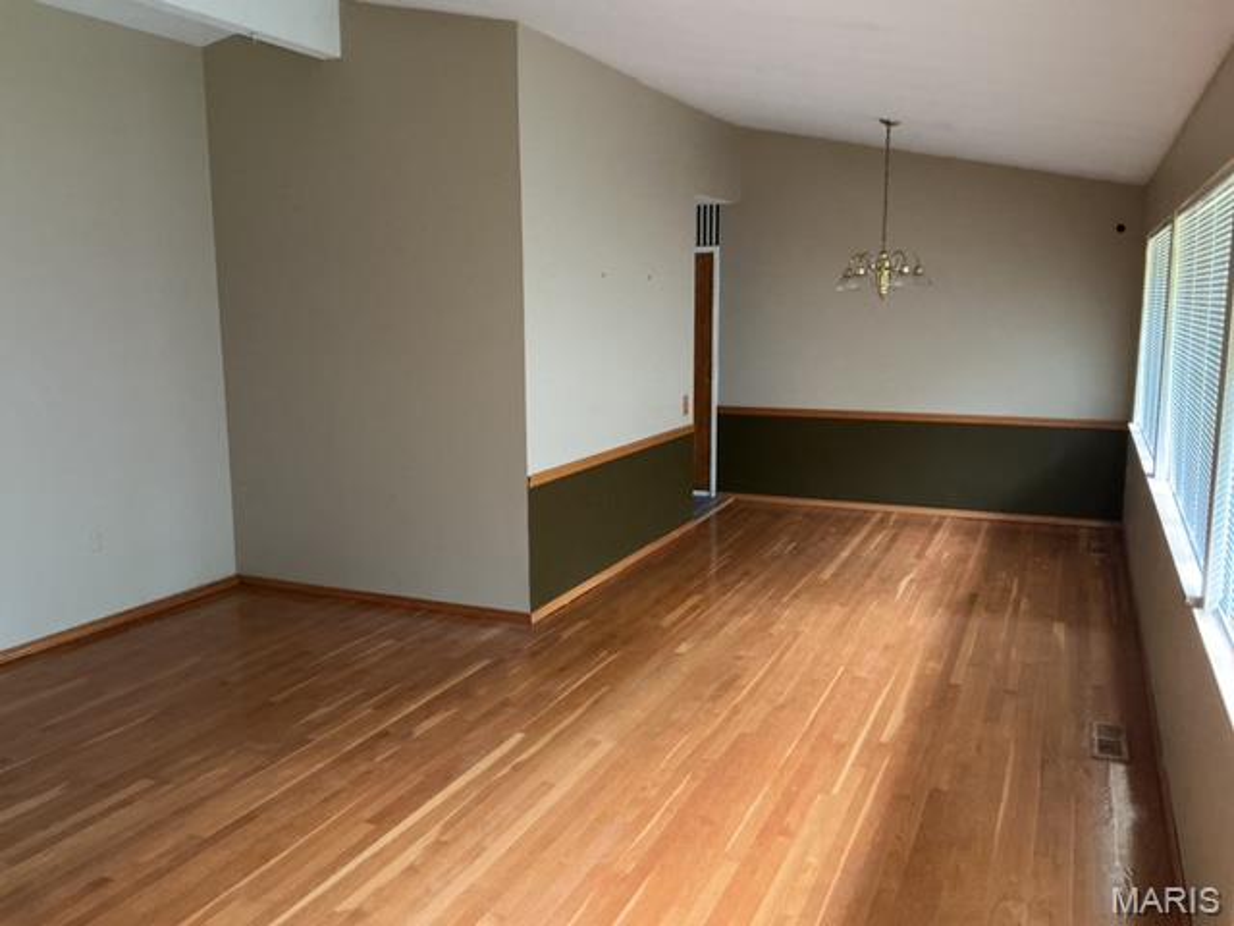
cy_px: 463
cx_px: 617
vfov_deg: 48.2
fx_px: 1034
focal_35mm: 29
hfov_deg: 61.7
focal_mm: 3
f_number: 1.8
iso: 250
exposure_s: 1/40
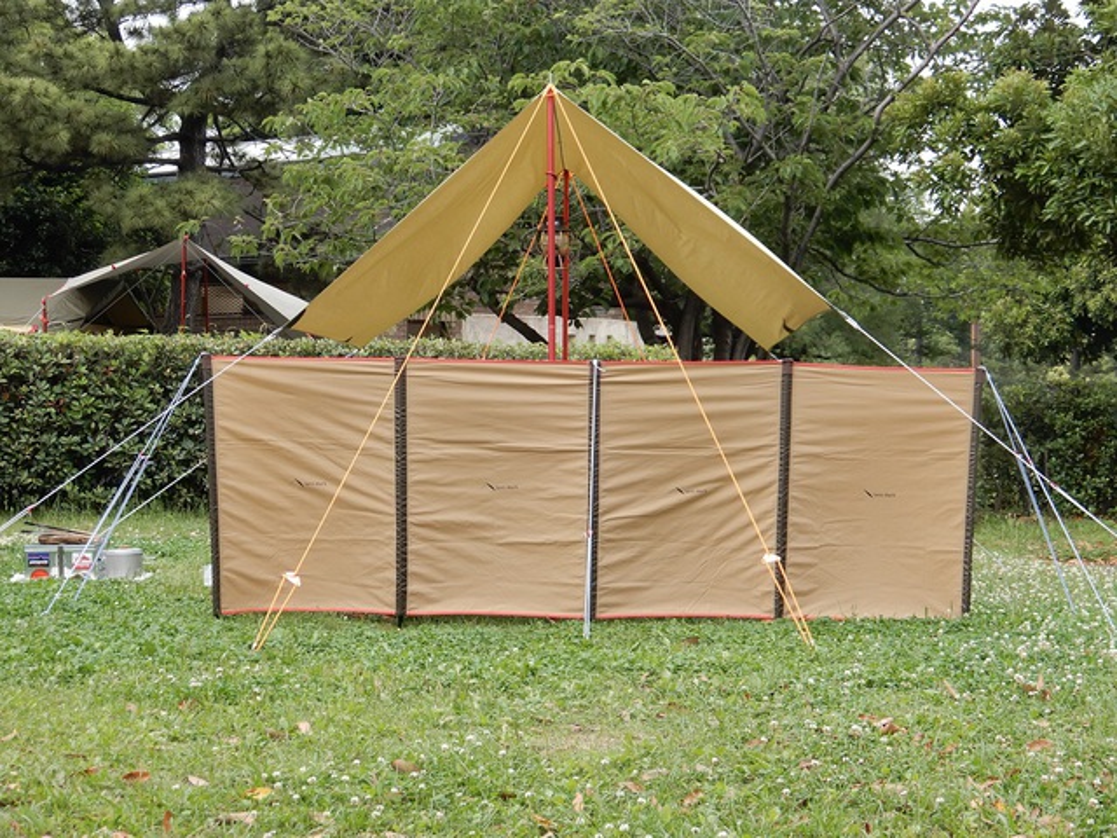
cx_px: 558
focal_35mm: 70
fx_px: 2259
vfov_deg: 21.0
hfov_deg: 27.8
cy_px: 419
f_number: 4.5
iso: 80
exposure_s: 1/100
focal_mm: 12.5
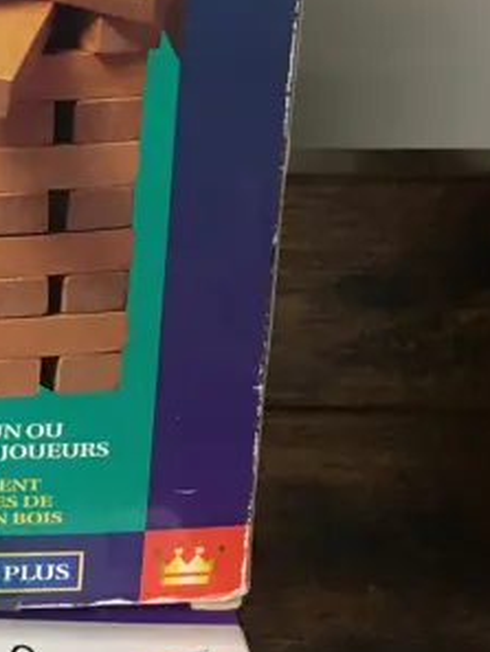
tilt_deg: -22.8
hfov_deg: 13.7
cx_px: -292
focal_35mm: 100
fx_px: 1886
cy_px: -57
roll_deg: -0.1
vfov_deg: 18.9
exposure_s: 1/17
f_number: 2.2
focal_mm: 4.15
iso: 64
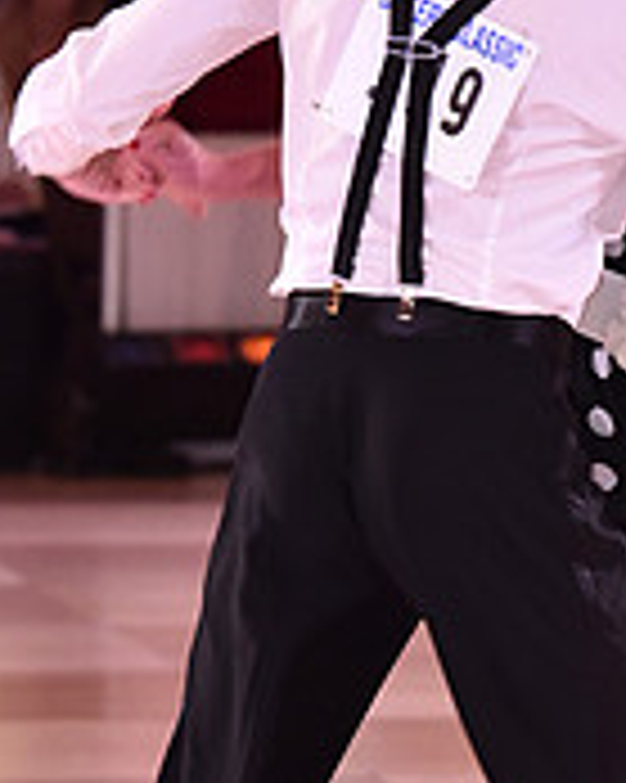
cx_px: 178
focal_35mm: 454
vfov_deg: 4.2
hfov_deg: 3.4
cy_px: 1107
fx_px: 10523
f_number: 5
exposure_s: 1/250
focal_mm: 145
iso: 2000
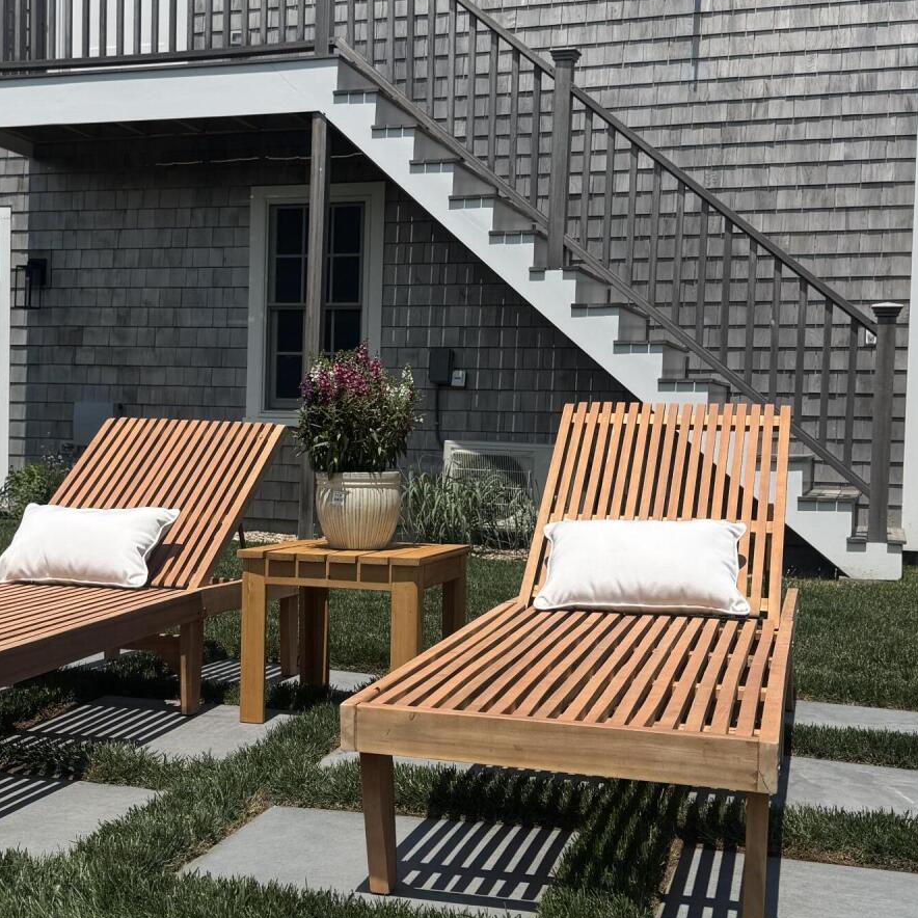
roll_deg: -3.5
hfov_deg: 35.0
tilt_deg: -2.4
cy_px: 474
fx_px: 1440
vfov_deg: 35.4
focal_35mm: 48
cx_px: 312
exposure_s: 1/7092
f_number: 1.78
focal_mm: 6.76
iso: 80
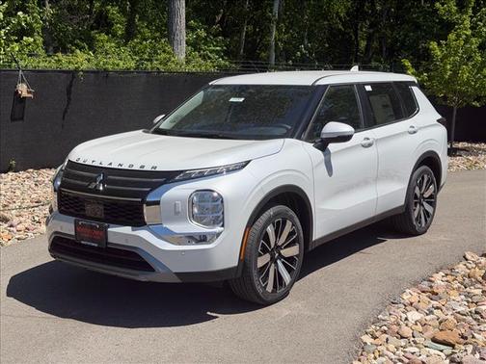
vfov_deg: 30.3
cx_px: 243
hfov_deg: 39.7
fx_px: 674
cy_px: 182
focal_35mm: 48
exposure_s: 1/6024
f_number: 1.78
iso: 64
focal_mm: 6.76
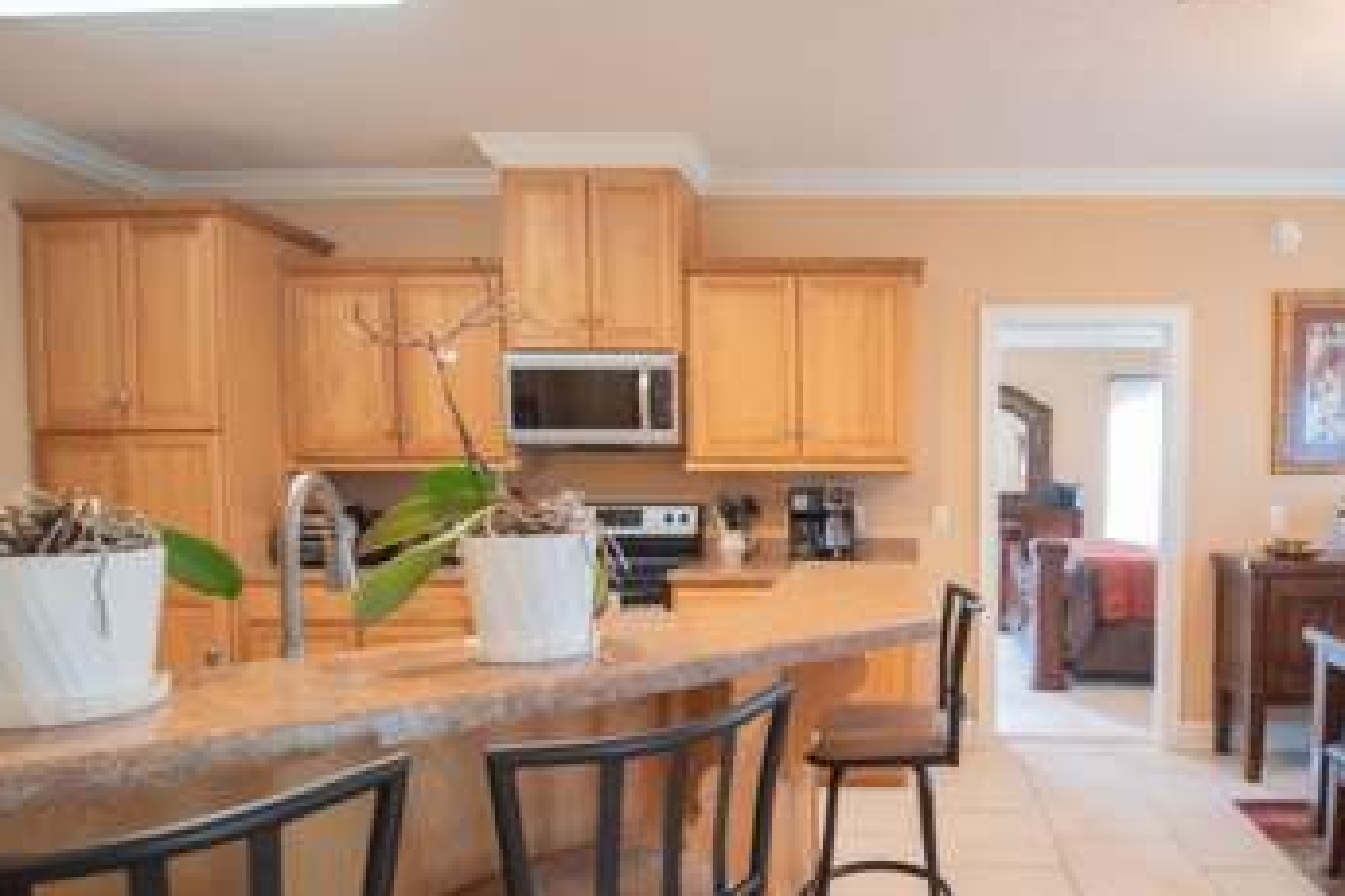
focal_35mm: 21
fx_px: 785
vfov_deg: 59.0
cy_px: 538
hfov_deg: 78.6
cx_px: 897
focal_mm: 10
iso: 1250
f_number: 3.5
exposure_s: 1/30
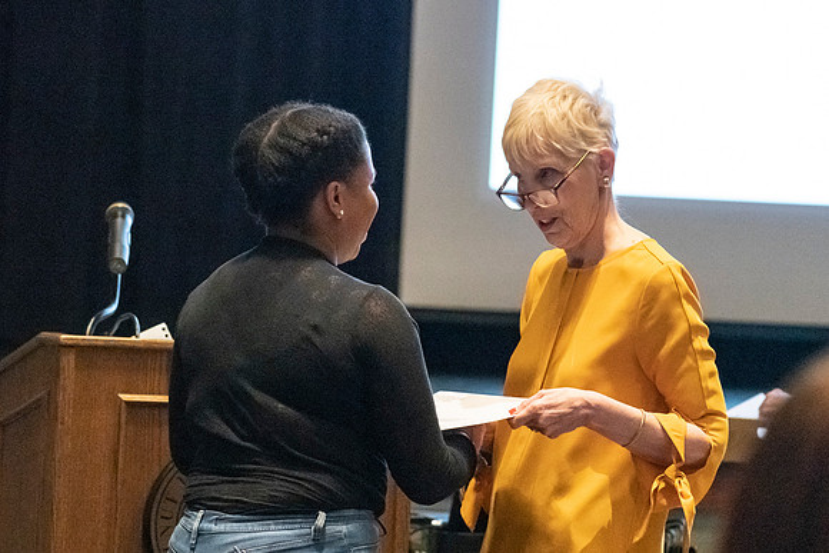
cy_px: 265
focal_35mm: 161
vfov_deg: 8.5
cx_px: 263
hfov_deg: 12.8
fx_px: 3702
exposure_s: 1/200
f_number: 4
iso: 10000
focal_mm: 105
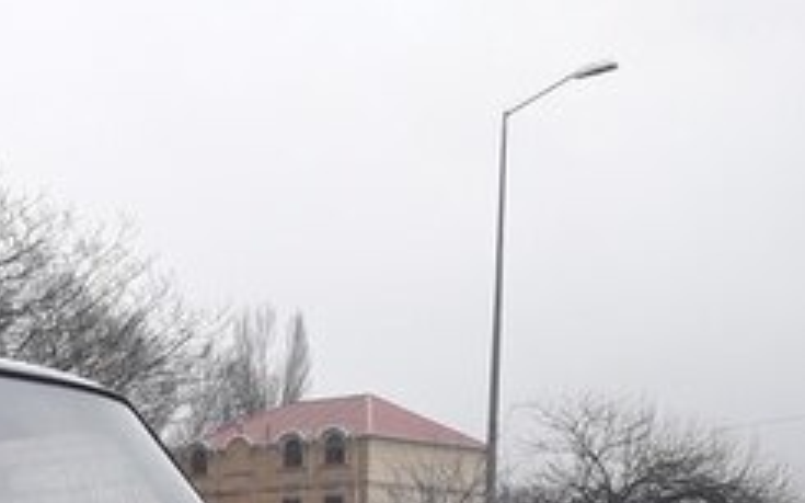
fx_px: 1689
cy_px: 804
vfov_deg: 15.3
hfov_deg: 24.5
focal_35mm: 77
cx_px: -138
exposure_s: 1/192
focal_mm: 3.6
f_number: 1.9
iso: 40
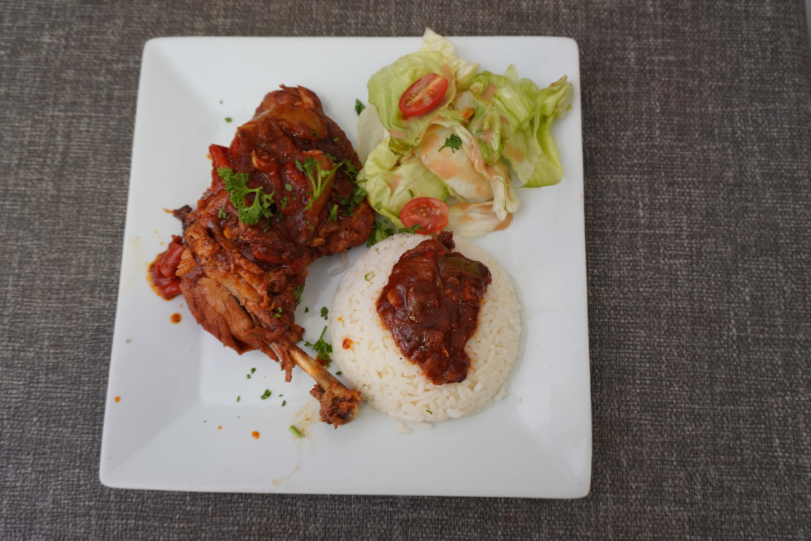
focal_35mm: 30
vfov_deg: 43.6
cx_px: 406
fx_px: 676
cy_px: 270
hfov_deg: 61.9
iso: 320
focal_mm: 20
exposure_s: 1/30
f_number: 4
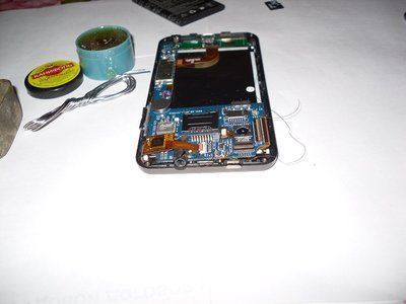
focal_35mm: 35
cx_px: 203
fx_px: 411
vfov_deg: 40.7
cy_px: 152
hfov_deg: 52.6
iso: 80
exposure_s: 1/45
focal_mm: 6.3
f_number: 7.6
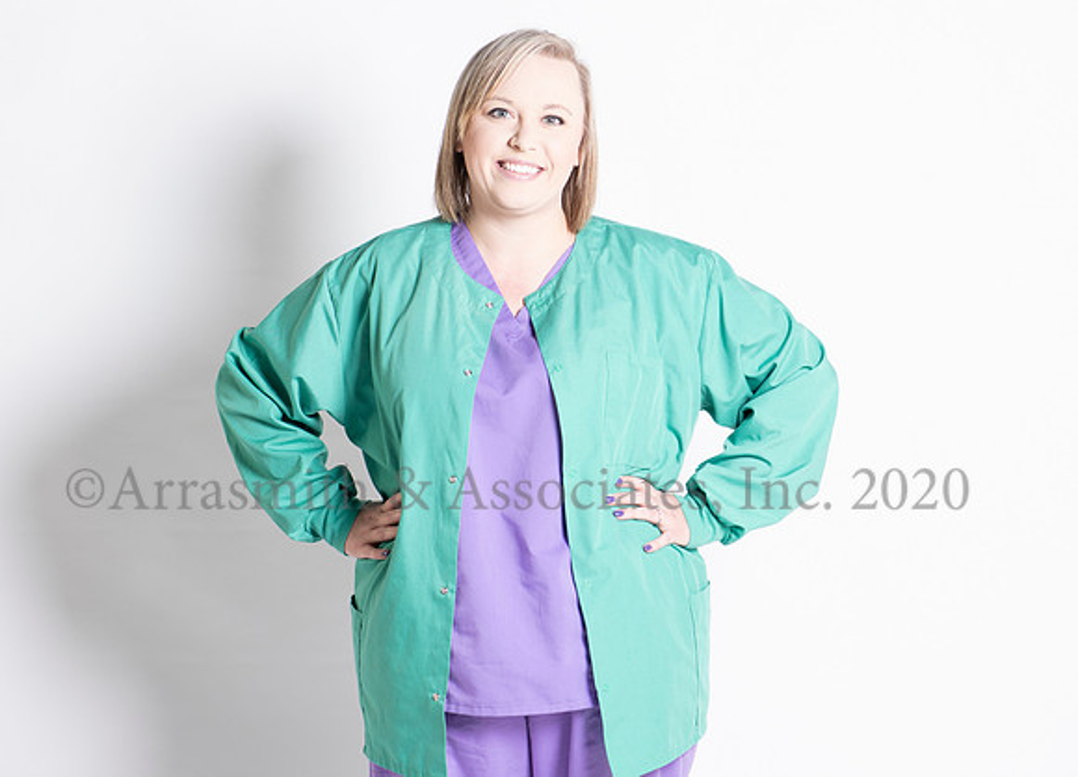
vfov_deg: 10.8
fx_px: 4106
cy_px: 354
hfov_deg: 15.0
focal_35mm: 134
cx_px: 507
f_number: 6.3
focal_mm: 105
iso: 80
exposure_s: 1/125
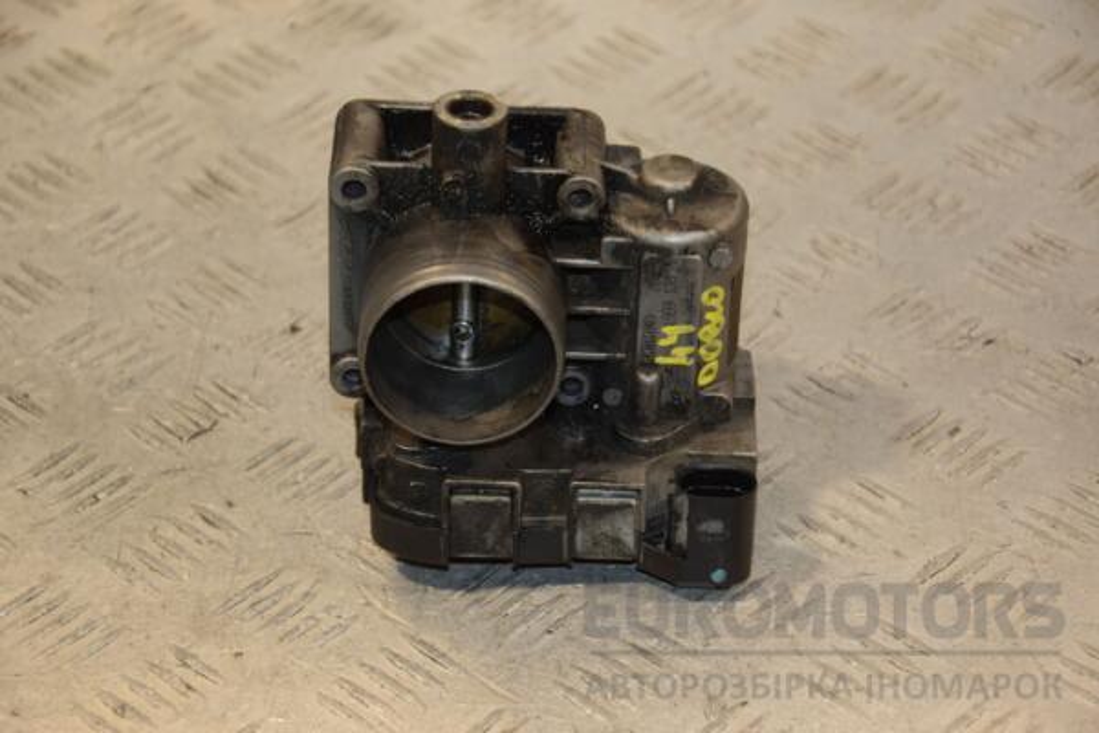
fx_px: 3205
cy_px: 366
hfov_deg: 19.5
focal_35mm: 105
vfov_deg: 13.0
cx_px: 550
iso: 800
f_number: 5.3
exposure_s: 1/160
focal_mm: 70
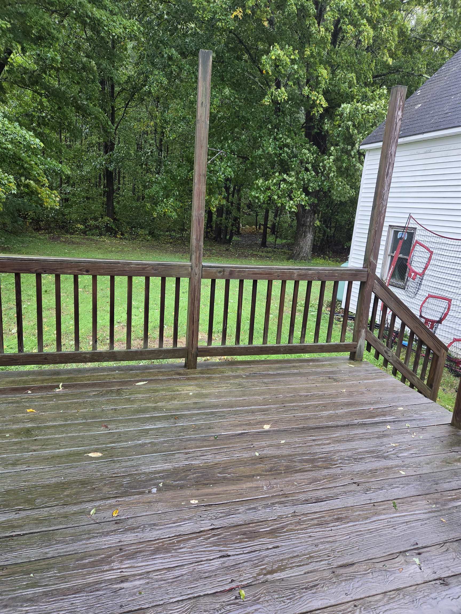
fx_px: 408
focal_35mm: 23
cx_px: 230
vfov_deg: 73.9
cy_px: 307
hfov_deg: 58.9
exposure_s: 1/180
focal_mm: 5.4
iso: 80
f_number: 1.8
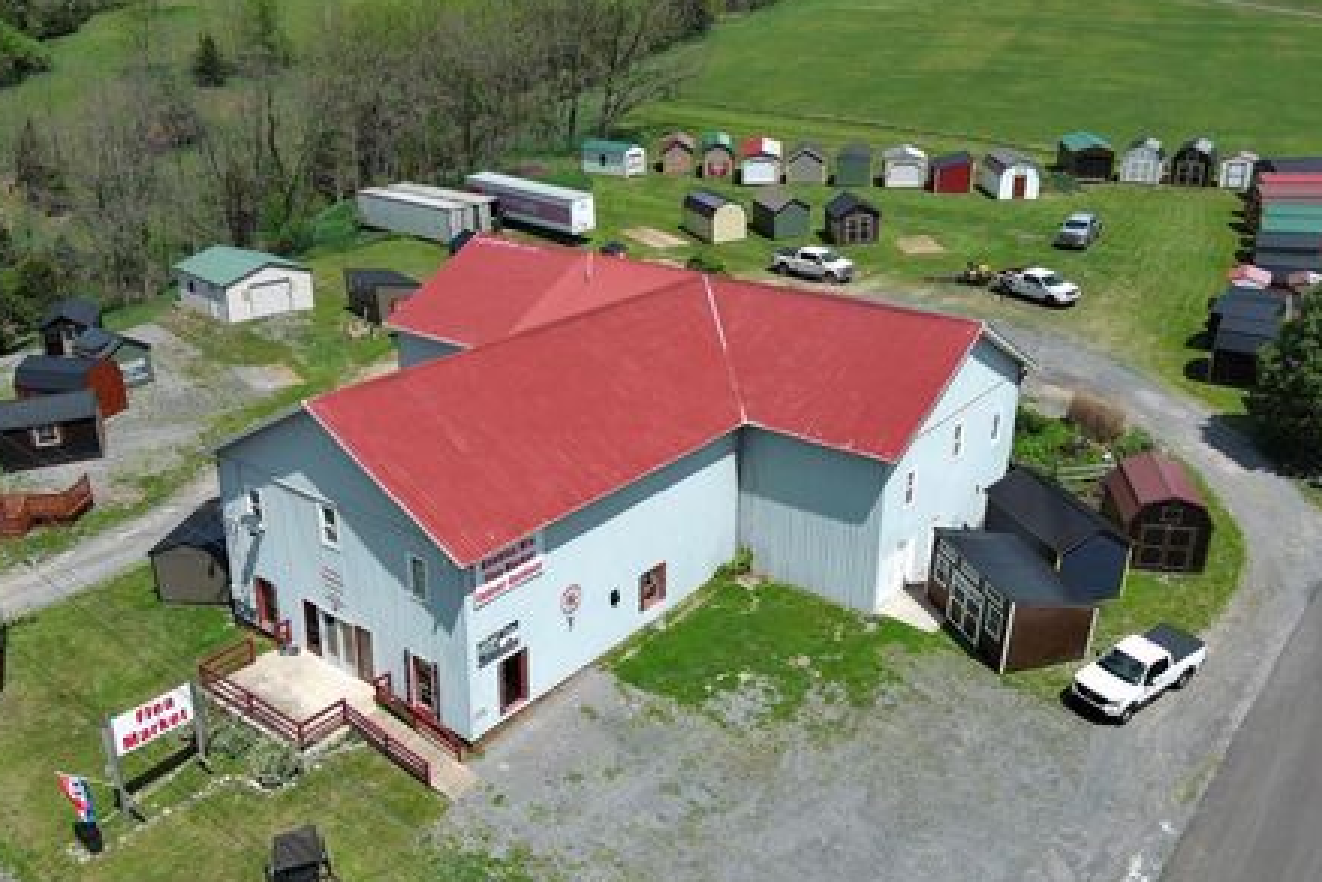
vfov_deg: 40.0
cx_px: 611
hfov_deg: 57.1
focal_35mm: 33
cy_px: 435
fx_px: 1212
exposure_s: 1/1587
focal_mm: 10.57
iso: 101
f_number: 2.8
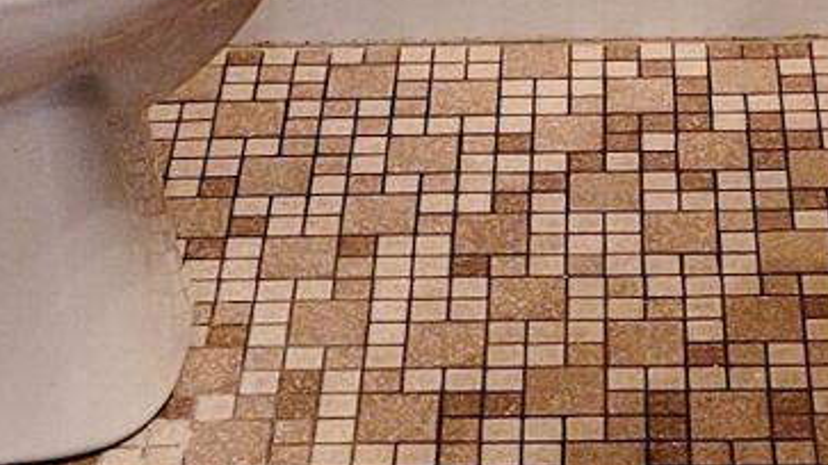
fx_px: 3424
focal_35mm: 156
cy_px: -1131
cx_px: 557
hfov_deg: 13.8
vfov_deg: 6.7
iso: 250
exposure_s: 1/60.2
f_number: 1.8
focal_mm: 5.4
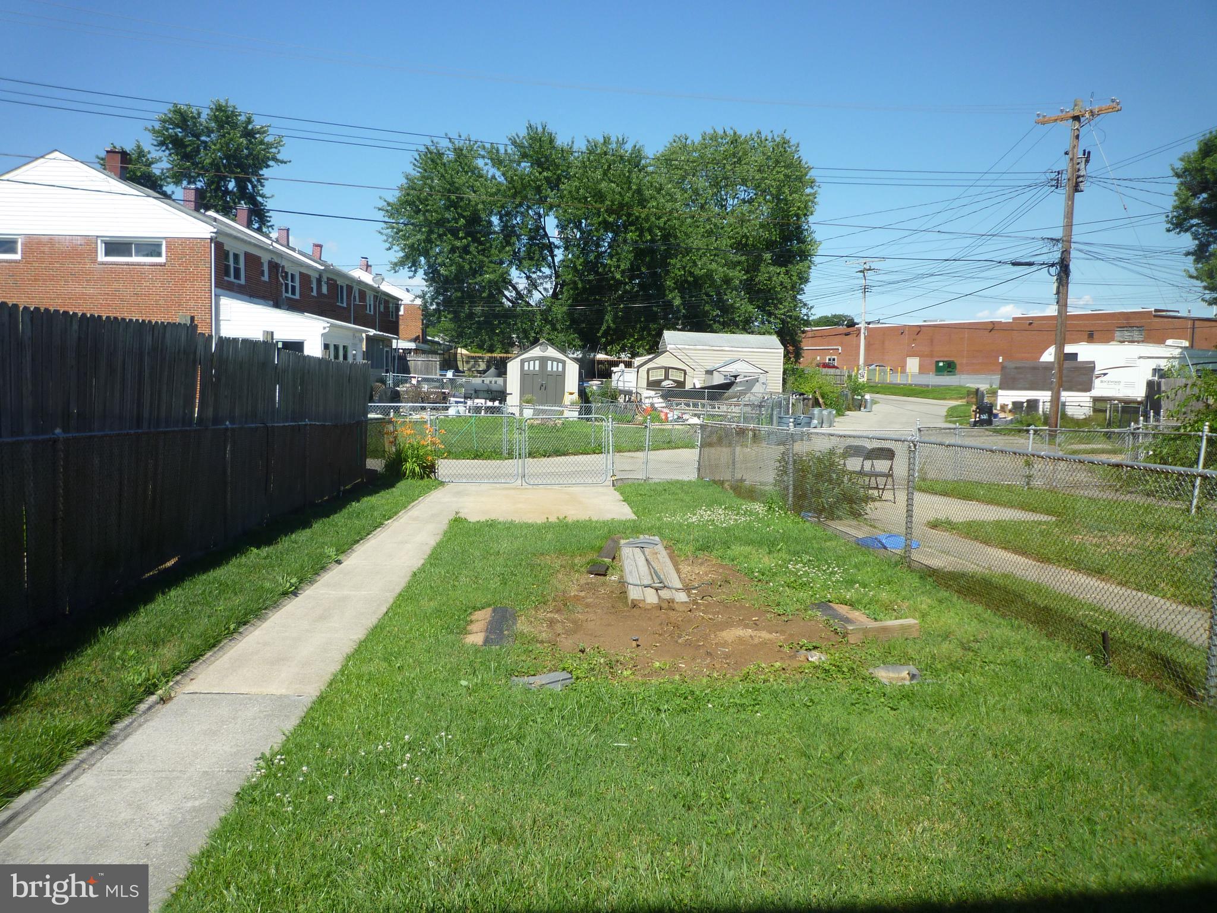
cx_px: 608
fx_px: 879
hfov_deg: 69.4
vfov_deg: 54.9
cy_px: 456
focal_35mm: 25
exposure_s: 1/500
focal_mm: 4.4
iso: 80
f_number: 4
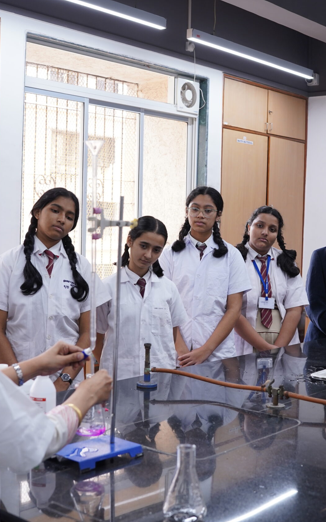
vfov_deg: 37.5
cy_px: 263
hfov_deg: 24.0
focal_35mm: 54
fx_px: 768
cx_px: 179
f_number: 4
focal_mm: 35
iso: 500
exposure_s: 1/80
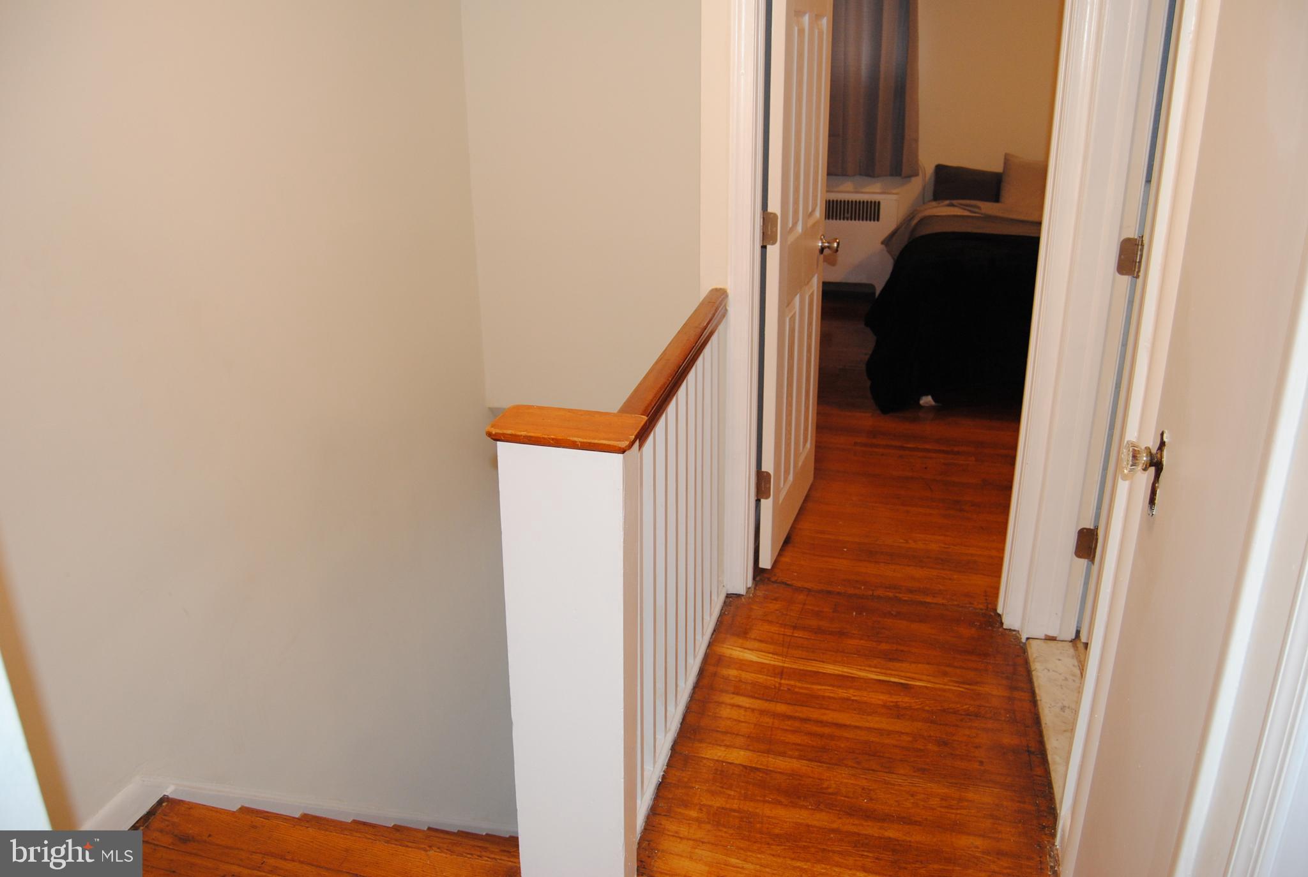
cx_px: 654
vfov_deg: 48.1
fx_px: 983
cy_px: 438
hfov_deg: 67.3
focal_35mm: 27
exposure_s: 1/60
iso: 400
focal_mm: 18
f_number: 4
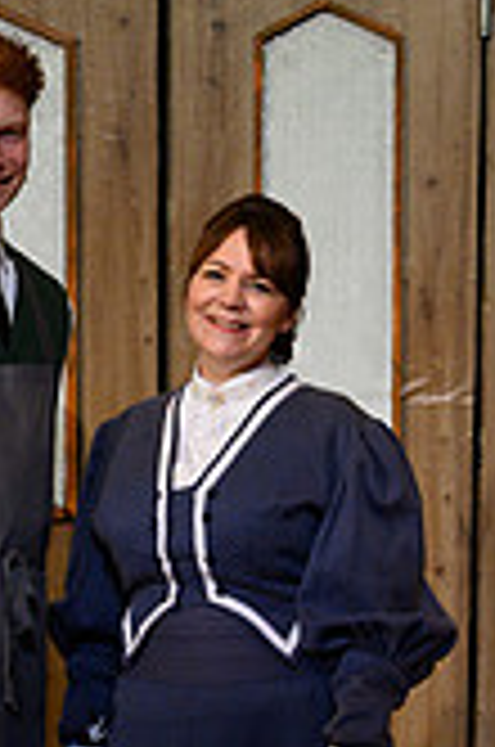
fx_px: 2506
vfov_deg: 16.9
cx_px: 189
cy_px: 512
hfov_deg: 11.3
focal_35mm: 121
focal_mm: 24
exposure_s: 1/640
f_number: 3.2
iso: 1250
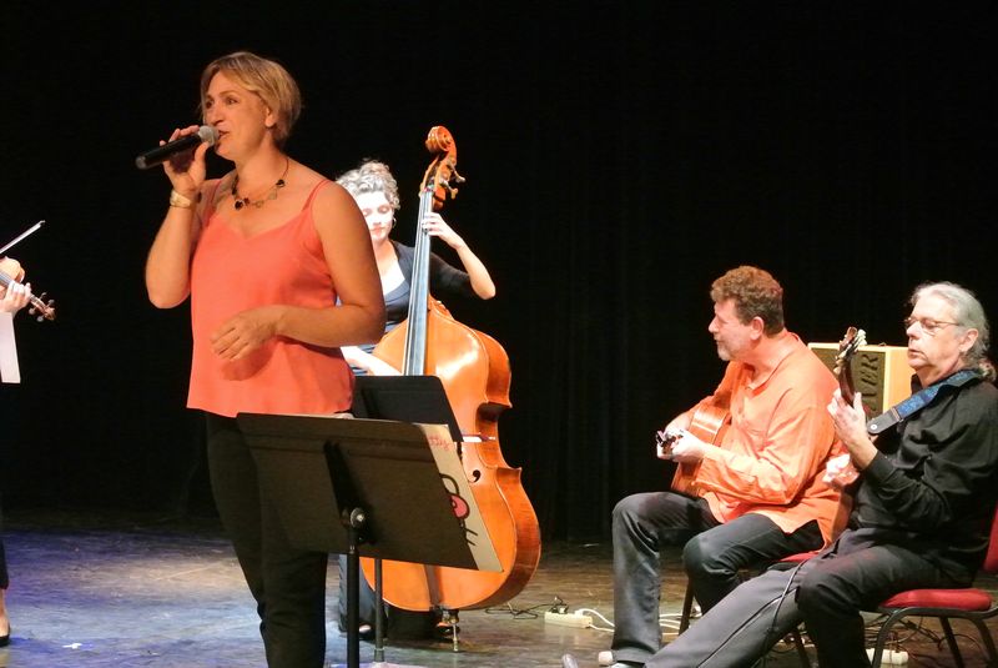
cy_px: 334
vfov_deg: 16.9
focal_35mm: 81
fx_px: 2247
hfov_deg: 25.0
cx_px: 499
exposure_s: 1/60
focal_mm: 30
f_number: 5.6
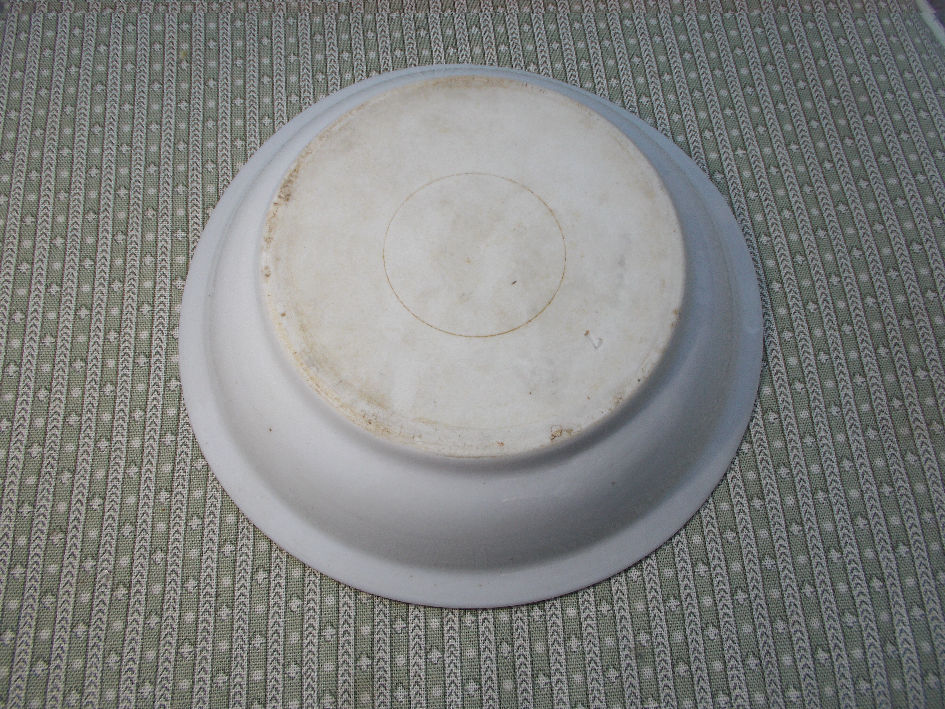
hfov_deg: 60.0
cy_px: 354
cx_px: 472
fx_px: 819
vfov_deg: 46.8
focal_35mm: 30
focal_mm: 5.3
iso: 80
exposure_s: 1/80
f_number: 3.4
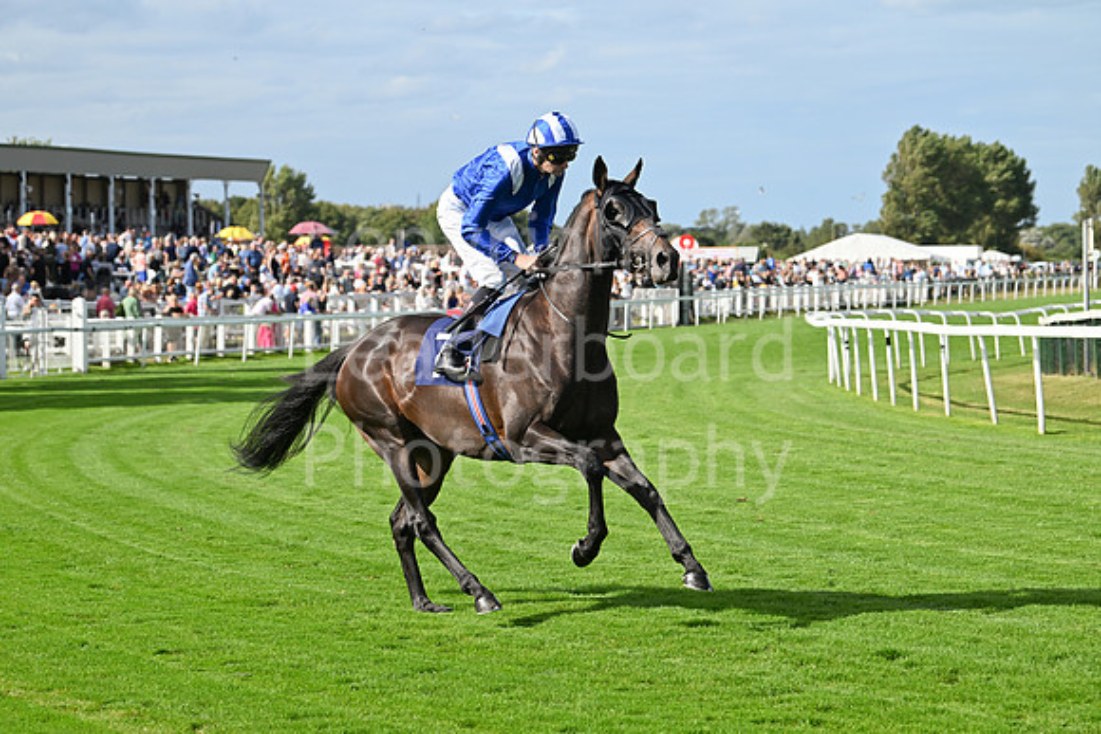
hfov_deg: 18.6
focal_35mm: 110
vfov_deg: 12.5
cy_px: 367
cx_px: 550
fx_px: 3365
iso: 500
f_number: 5.6
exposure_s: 1/2500
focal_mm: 110
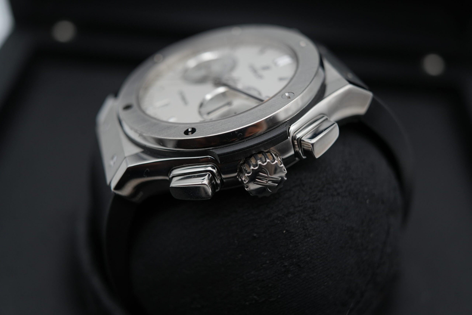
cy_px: 158
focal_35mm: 35
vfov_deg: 37.9
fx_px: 459
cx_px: 236
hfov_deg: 54.4
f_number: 5
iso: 400
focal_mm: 35
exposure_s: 1/250
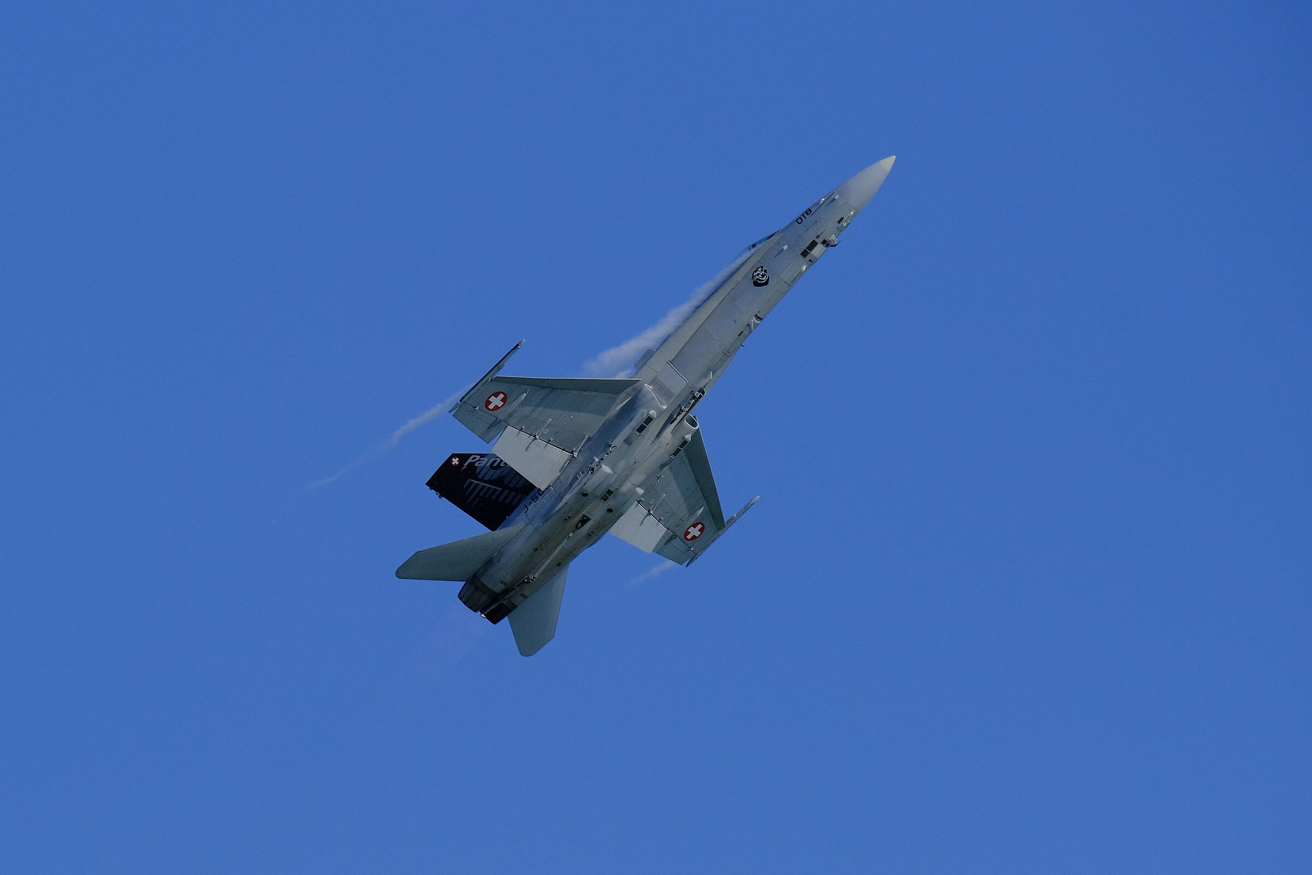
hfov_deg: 9.2
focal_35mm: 223
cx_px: 656
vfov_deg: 6.2
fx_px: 8126
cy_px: 438
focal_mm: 148.5
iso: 640
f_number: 7.1
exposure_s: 1/2500
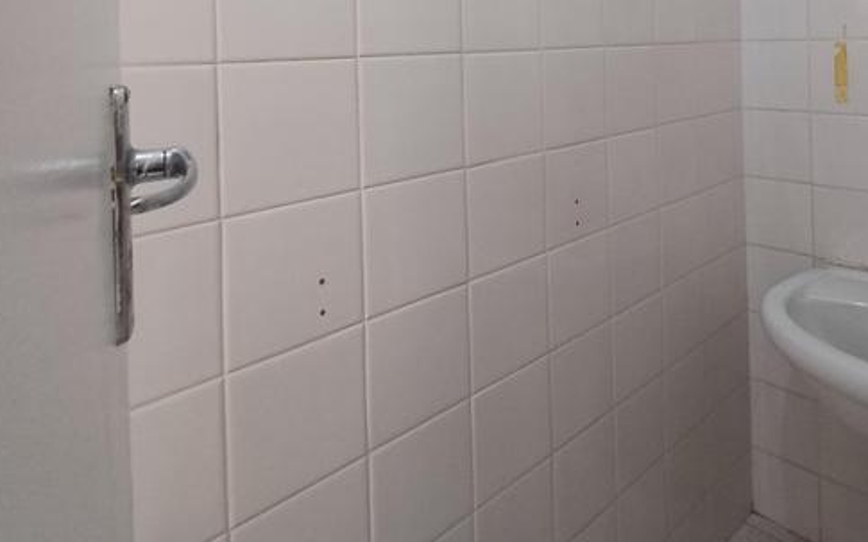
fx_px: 662
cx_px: 560
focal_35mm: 28
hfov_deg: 65.2
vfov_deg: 40.9
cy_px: 48
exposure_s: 1/50
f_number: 2.2
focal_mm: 1.64
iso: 125
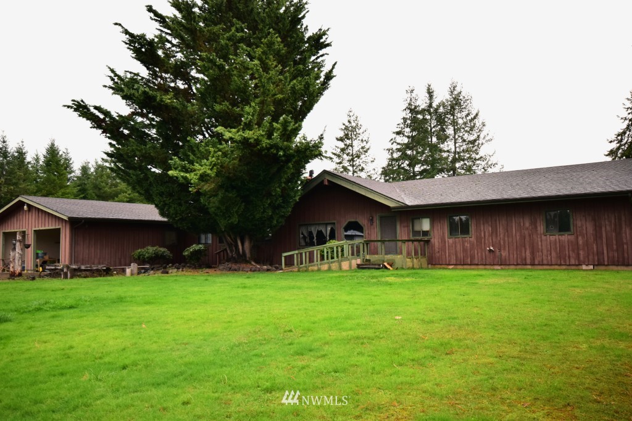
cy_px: 210
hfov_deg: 61.9
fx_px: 527
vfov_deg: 43.6
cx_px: 316
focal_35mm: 30
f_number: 8
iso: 720
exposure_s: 1/60
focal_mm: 20
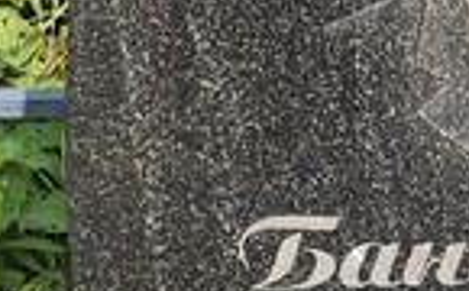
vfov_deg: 7.8
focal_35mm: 164
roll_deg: +1.4
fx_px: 2092
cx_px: 492
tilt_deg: -28.2
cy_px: 427
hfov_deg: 12.6
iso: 20
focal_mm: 3.99
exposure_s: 1/1053
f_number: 1.8
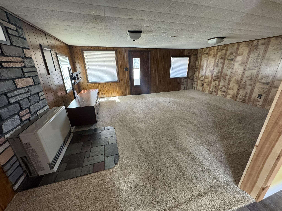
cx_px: 141
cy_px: 106
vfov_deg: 85.7
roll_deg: +0.9
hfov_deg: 102.1
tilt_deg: -20.2
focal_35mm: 14
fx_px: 114
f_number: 2.2
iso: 320
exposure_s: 1/60
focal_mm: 2.22
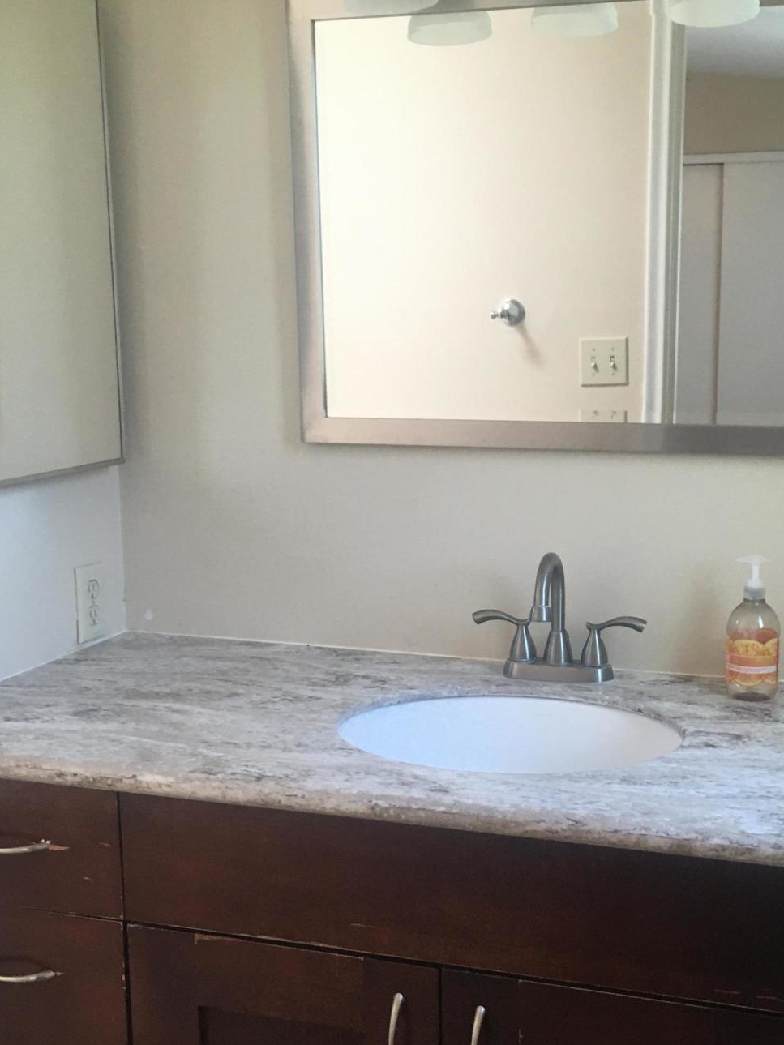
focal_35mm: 45
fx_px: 1359
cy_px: 588
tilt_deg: -11.7
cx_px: 521
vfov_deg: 42.0
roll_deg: +1.0
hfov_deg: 31.9
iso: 40
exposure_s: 1/30
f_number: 2.2
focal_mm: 4.15
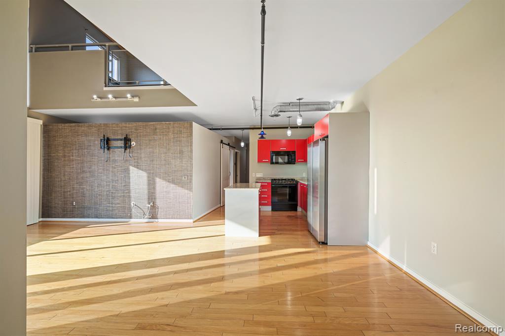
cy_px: 168
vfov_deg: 73.7
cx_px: 252
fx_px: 224
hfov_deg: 96.8
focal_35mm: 16
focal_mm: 16
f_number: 7.1
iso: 250
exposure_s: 1/15
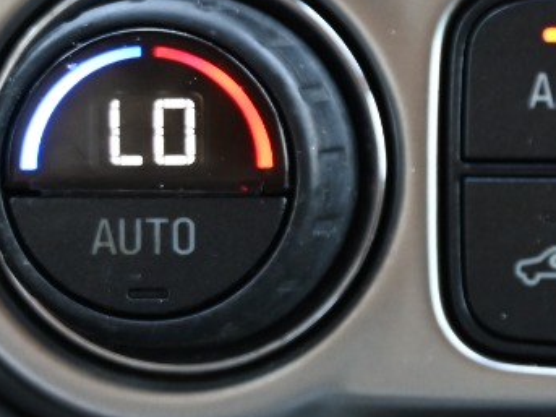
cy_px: 156
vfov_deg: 8.2
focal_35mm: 182
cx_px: 963
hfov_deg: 10.3
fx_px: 2922
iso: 1100
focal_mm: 40
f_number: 4
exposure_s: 1/125
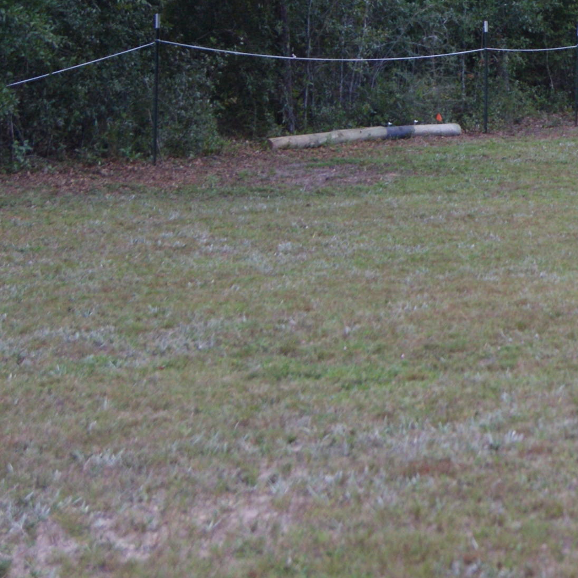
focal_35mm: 157
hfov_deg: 10.9
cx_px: 707
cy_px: 64
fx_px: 2969
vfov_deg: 11.1
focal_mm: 45
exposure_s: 1/80
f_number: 5.6
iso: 400
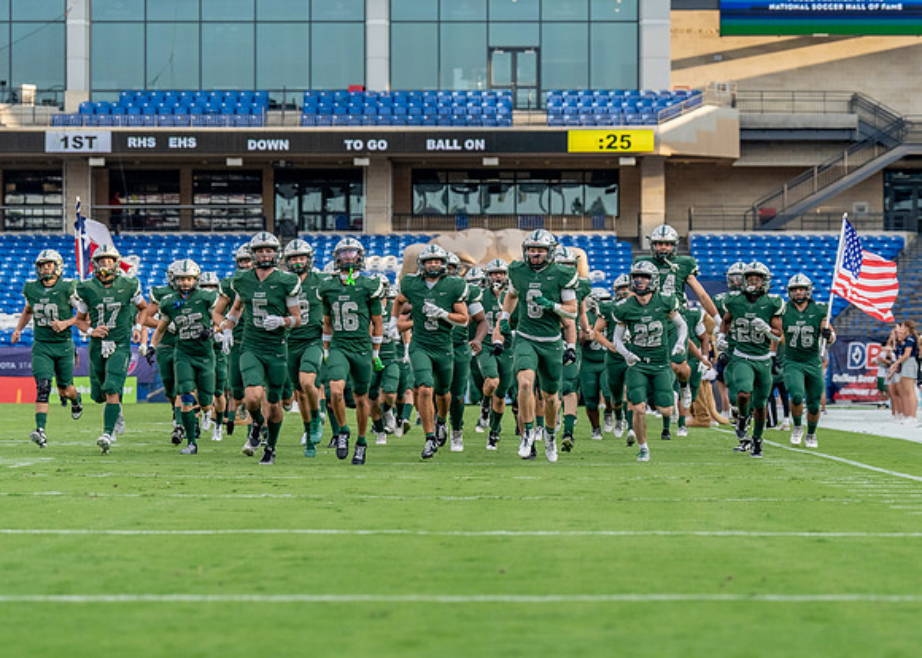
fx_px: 3612
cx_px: 525
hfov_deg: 14.5
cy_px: 320
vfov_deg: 10.4
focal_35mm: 138
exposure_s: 1/3200
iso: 800
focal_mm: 101
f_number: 3.2
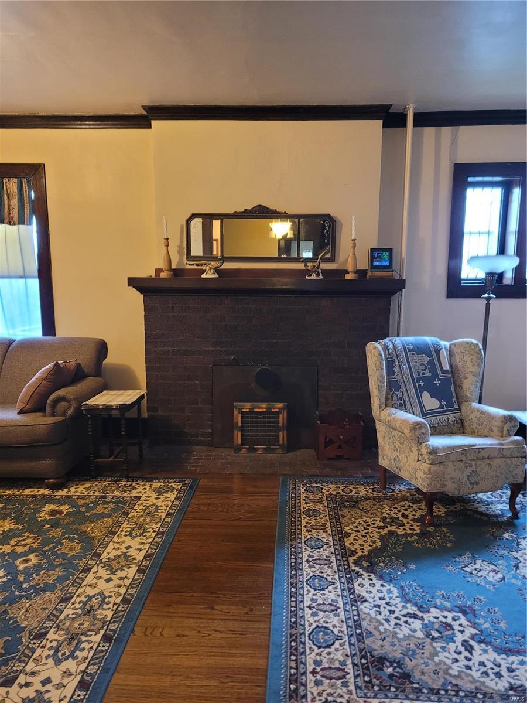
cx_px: 264
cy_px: 352
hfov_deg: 53.1
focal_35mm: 26
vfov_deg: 67.3
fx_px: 528
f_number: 1.8
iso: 640
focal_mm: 5.4
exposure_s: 1/30
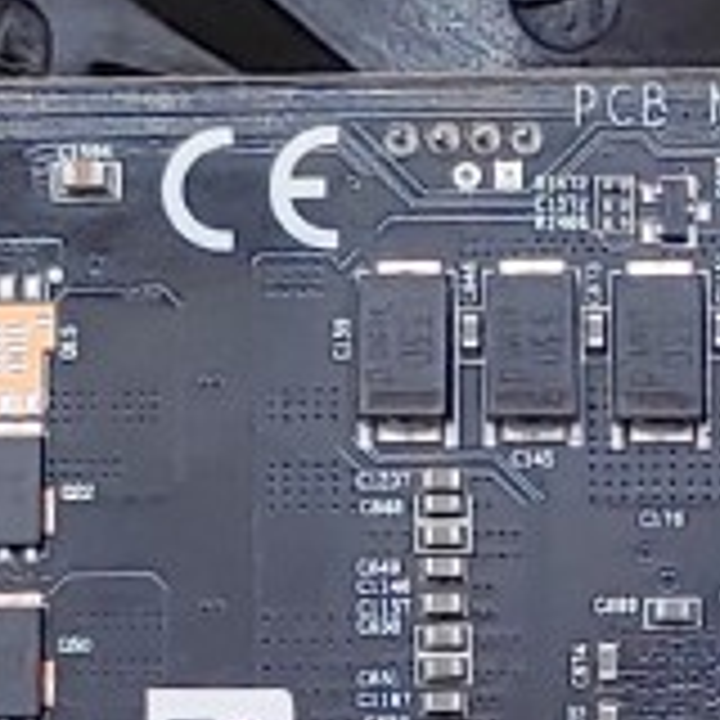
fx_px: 5812
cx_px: 1044
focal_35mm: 247
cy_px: 1220
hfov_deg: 7.0
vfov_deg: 6.9
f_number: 1.8
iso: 50
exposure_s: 1/120
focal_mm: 4.36
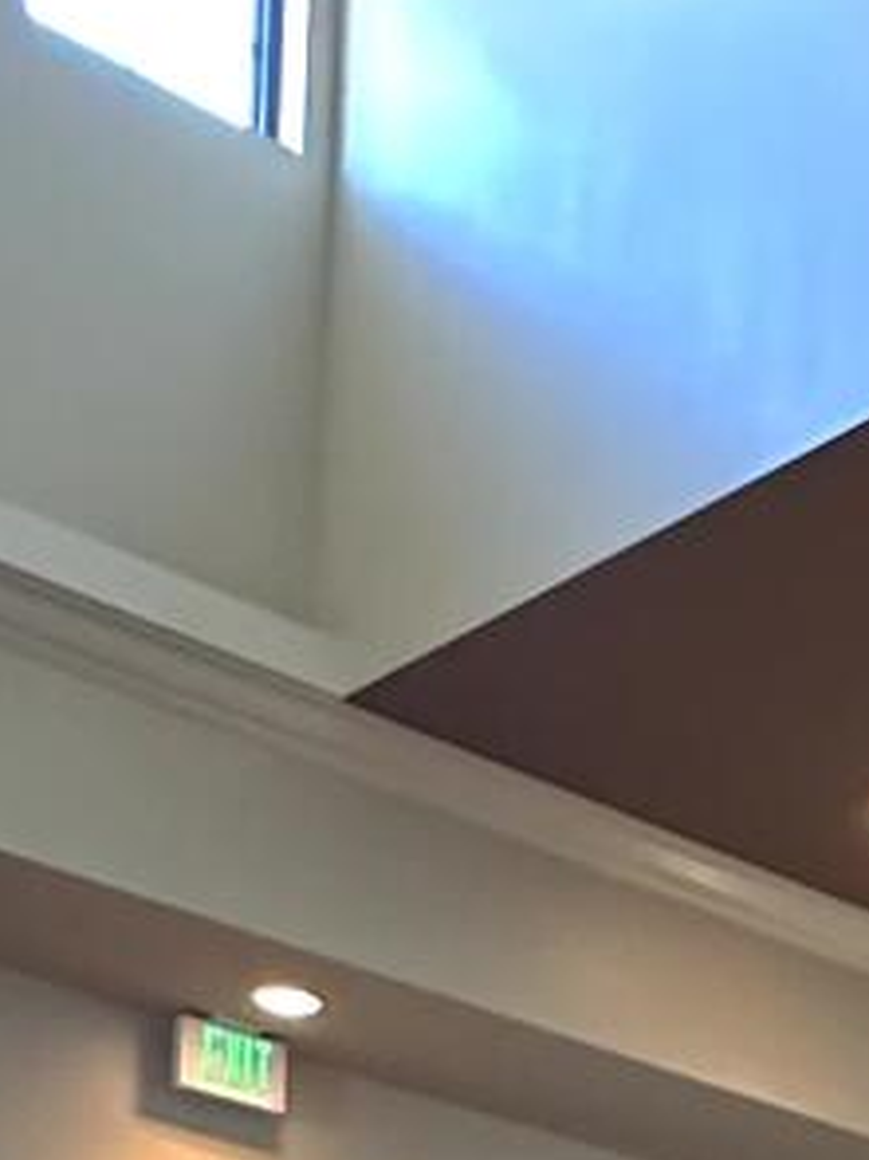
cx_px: 1302
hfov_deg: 14.5
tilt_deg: +1.3
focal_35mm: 95
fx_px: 3182
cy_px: 2119
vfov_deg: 16.9
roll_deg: -2.7
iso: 250
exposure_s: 1/42
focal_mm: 2.22
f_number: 2.2
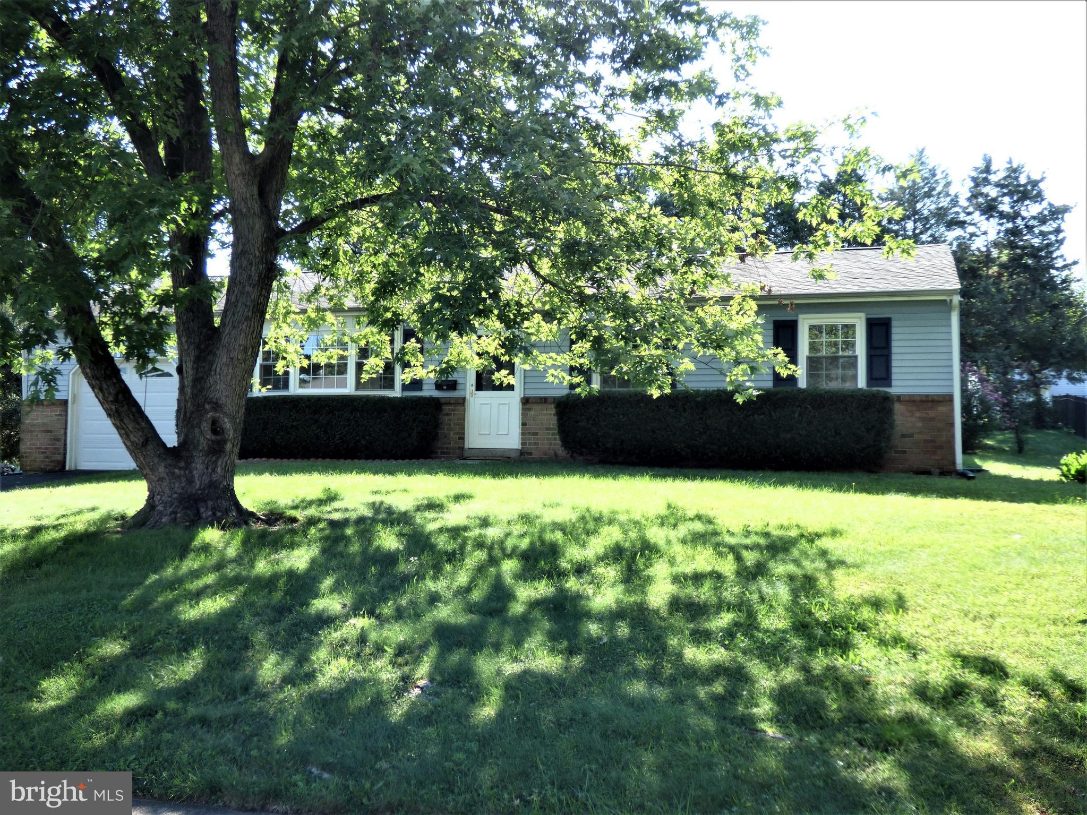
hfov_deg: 51.4
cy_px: 408
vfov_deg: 39.7
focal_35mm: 36
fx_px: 1130
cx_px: 544
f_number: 3.5
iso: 100
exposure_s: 1/200
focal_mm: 6.47
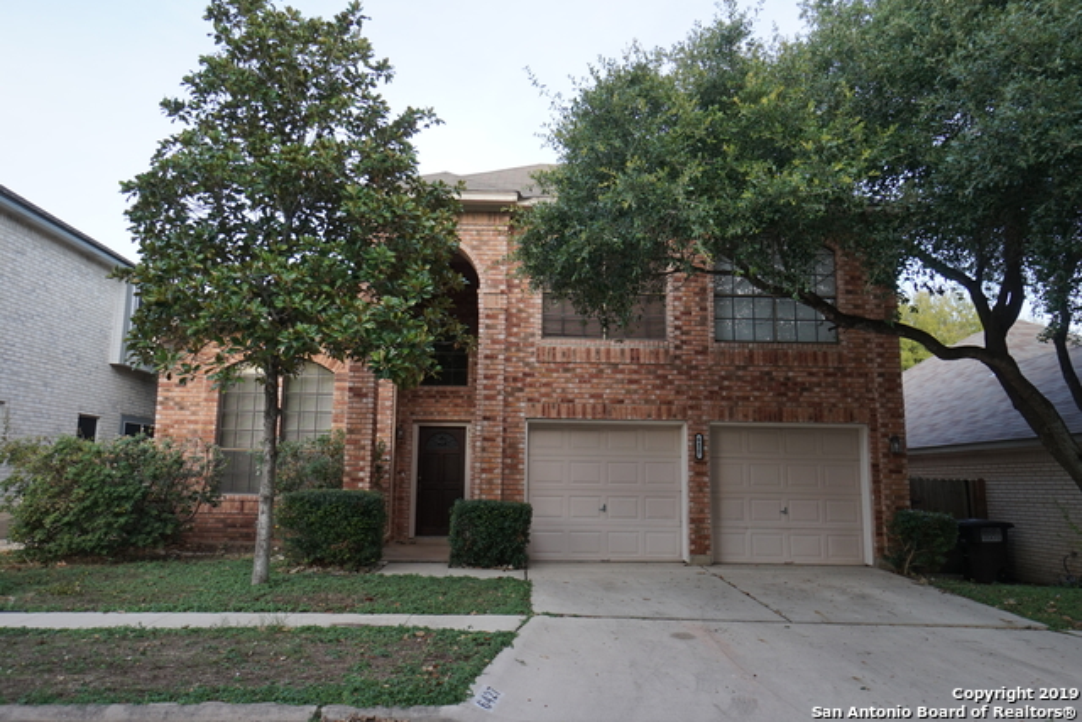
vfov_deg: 48.0
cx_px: 541
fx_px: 812
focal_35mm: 27
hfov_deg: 67.4
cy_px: 361
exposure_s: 1/60
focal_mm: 18
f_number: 4.5
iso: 100
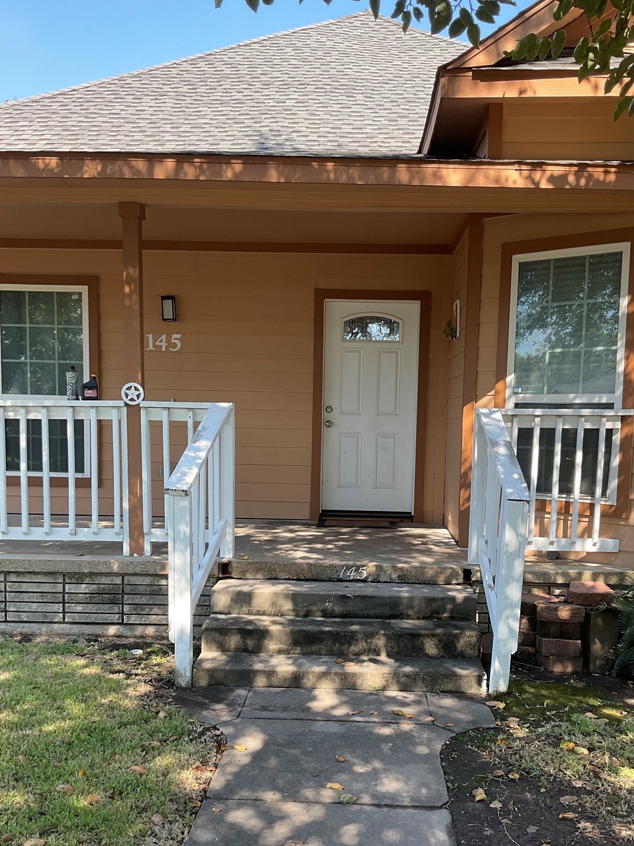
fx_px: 879
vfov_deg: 51.0
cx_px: 346
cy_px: 516
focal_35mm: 36
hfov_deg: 39.6
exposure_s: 1/186
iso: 16
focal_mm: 3
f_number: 1.8
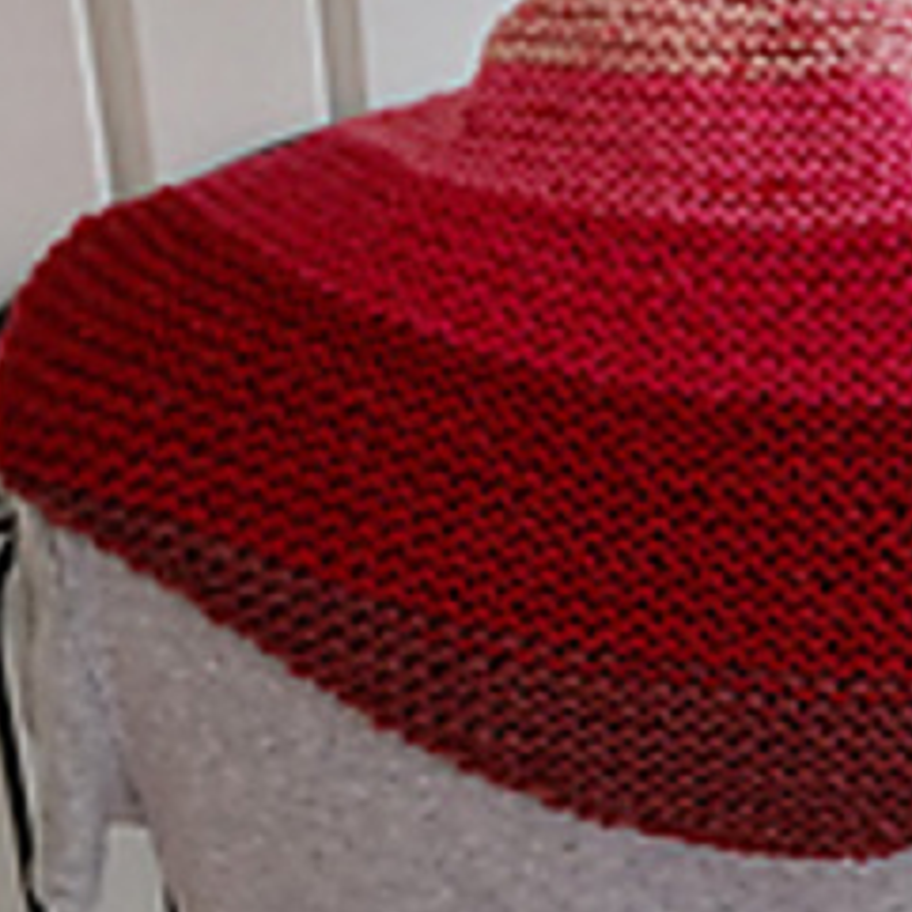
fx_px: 2027
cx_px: 745
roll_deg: +1.4
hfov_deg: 24.9
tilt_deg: -21.8
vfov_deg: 25.4
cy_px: 450
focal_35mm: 68
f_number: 2.2
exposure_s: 1/176
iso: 25
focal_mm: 4.15
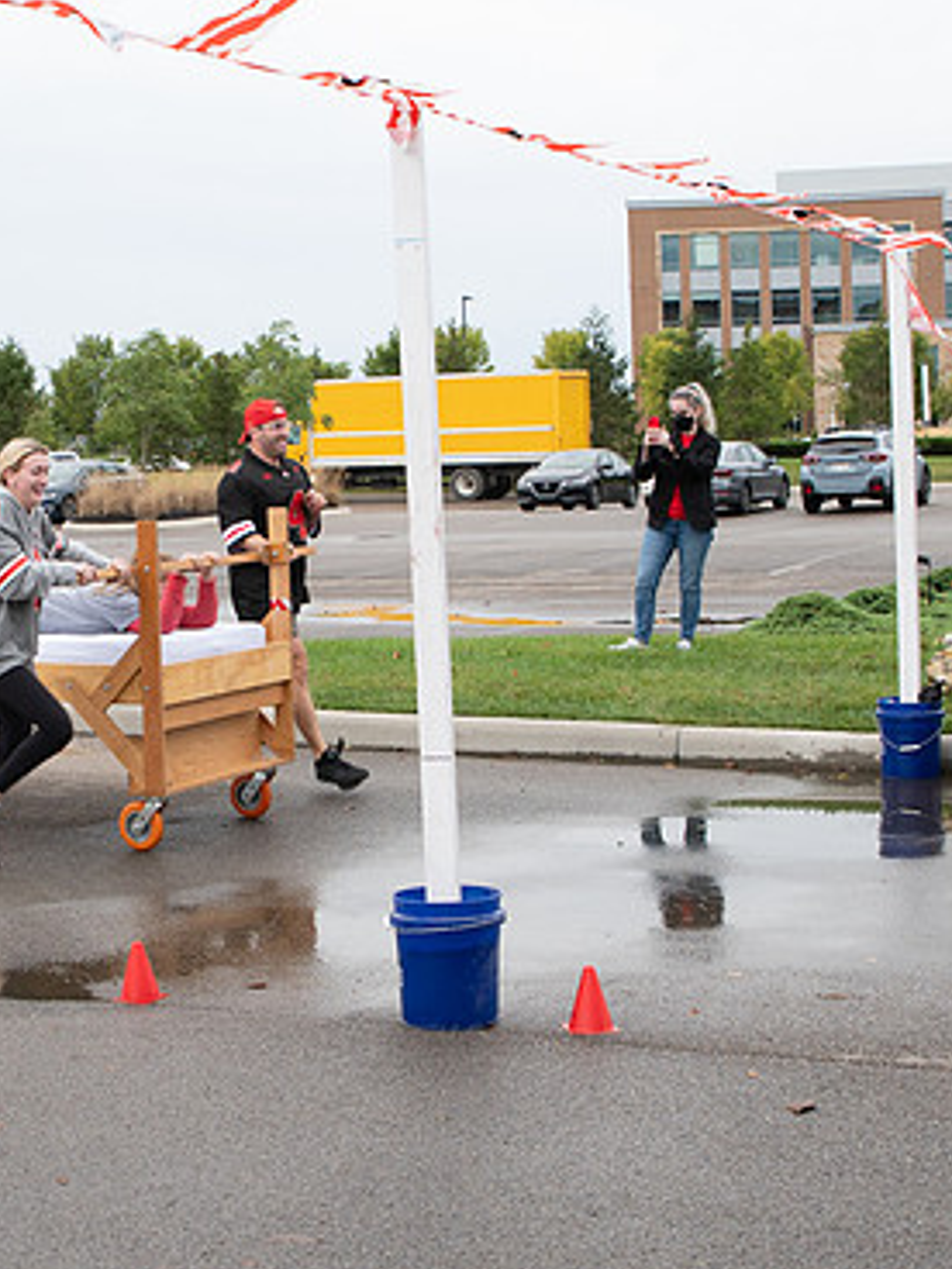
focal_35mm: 64
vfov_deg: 30.3
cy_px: 602
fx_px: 2347
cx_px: 167
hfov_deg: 22.6
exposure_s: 1/320
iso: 640
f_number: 7.1
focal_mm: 24
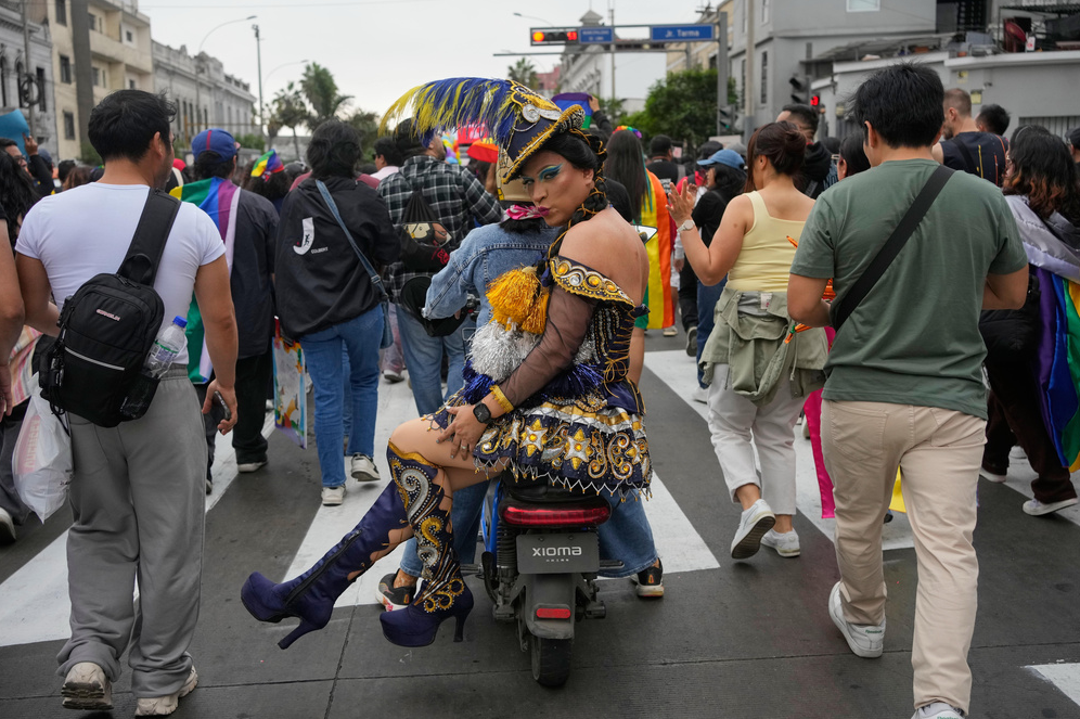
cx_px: 531
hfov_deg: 53.2
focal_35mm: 36
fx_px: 1079
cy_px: 362
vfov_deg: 36.8
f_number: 4.5
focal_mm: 35
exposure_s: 1/800
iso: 800
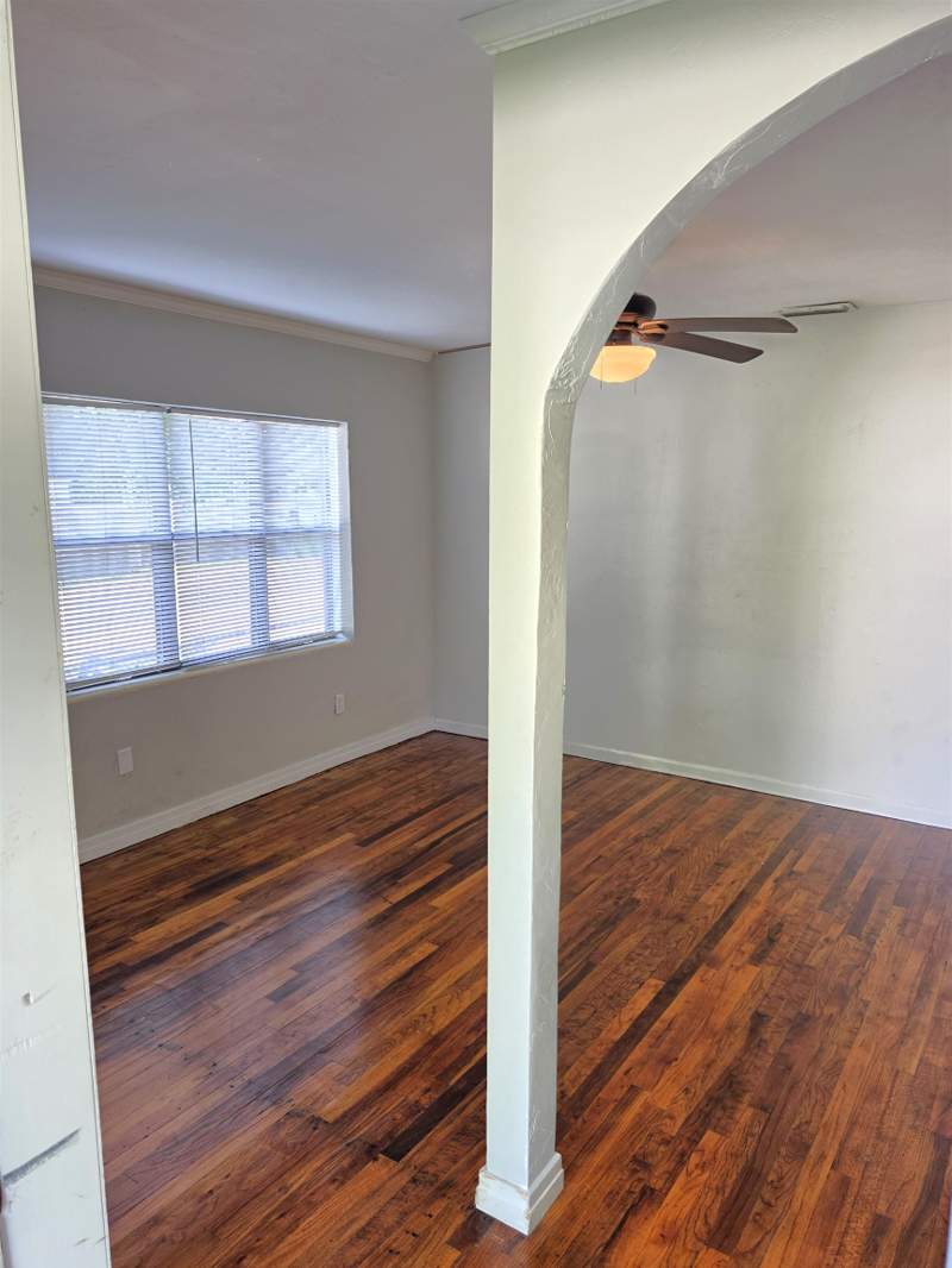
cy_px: 634
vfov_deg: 73.9
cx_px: 476
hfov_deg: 58.9
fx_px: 843
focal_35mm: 23
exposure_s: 1/120
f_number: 1.4
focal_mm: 6.5
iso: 50
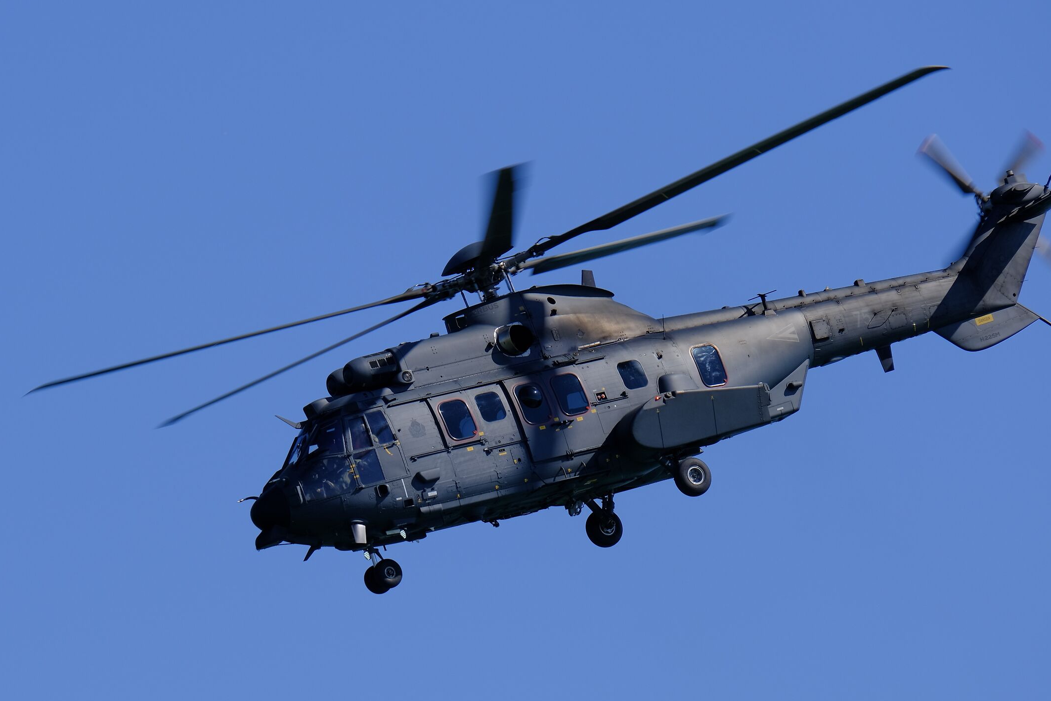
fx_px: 9925
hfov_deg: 6.1
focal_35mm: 340
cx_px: 530
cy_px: 374
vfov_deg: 4.0
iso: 160
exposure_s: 1/500
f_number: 8
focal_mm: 200
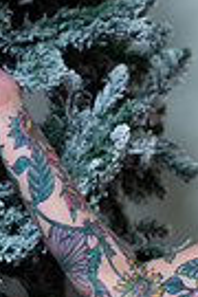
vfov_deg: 16.9
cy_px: 332
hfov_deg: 11.4
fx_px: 965
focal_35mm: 117
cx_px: 257
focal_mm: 35
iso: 400
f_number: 5
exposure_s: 1/640
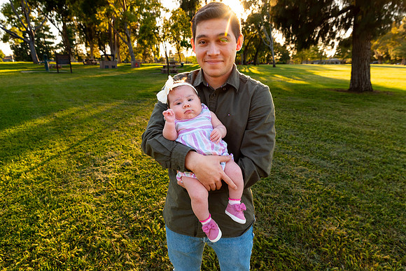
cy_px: 136
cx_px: 203
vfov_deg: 53.2
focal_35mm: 24
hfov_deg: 73.7
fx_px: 271
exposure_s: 1/320
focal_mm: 24
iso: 200
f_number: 5.6
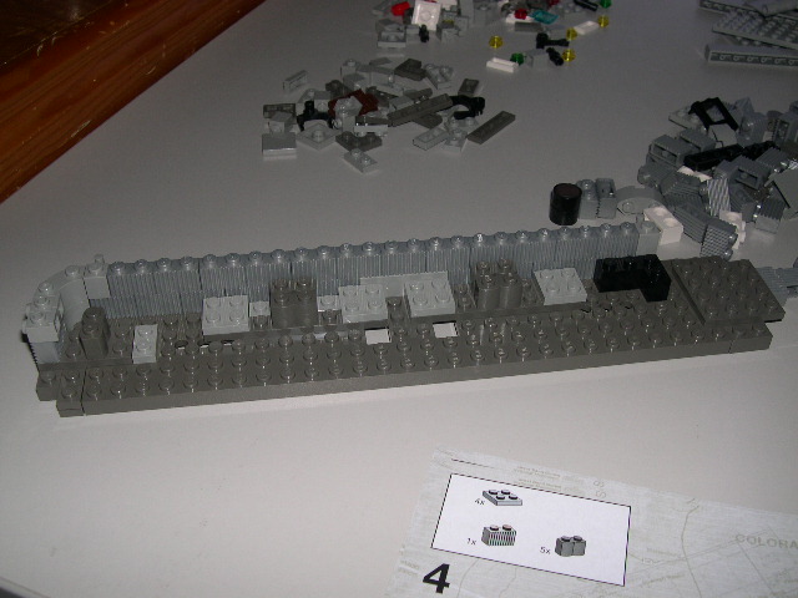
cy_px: 299
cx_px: 399
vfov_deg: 37.7
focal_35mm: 38
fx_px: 876
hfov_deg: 49.0
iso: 100
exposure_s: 1/60
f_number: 7.6
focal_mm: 8
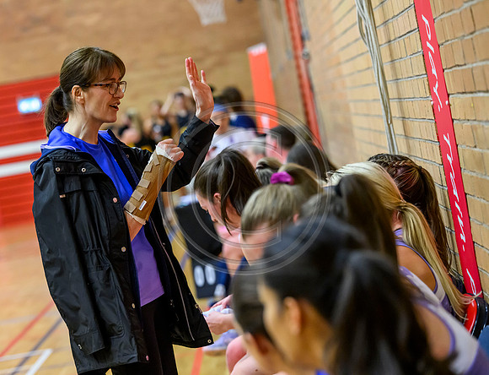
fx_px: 1718
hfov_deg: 16.2
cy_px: 178
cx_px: 195
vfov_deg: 12.4
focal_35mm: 121
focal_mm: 105
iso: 5000
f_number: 3.5
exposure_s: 1/500
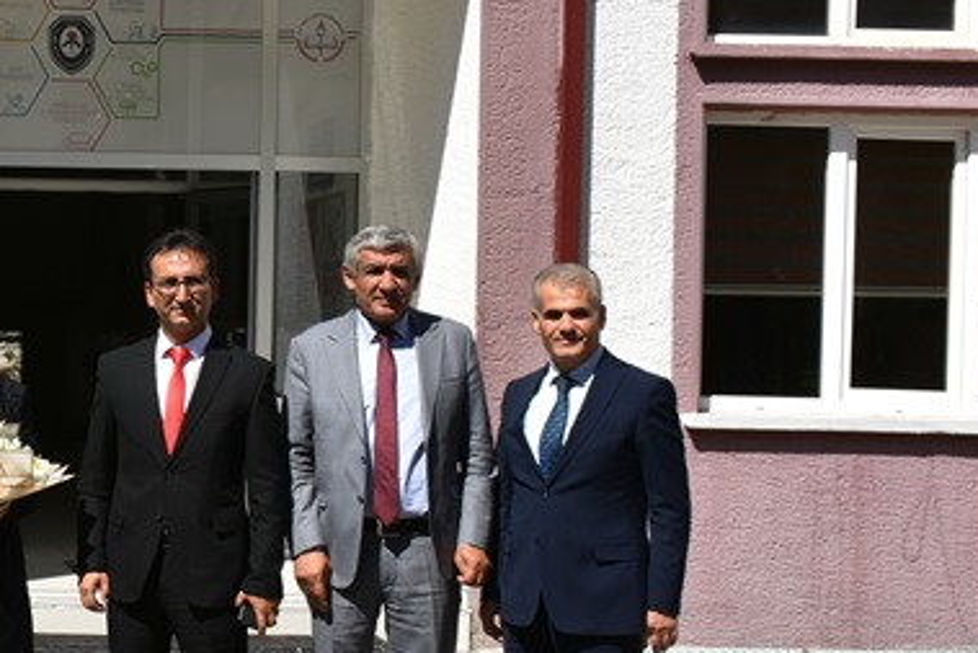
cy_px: 342
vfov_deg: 18.7
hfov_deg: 25.2
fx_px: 1984
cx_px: -165
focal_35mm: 73
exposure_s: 1/250
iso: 100
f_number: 9
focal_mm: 18
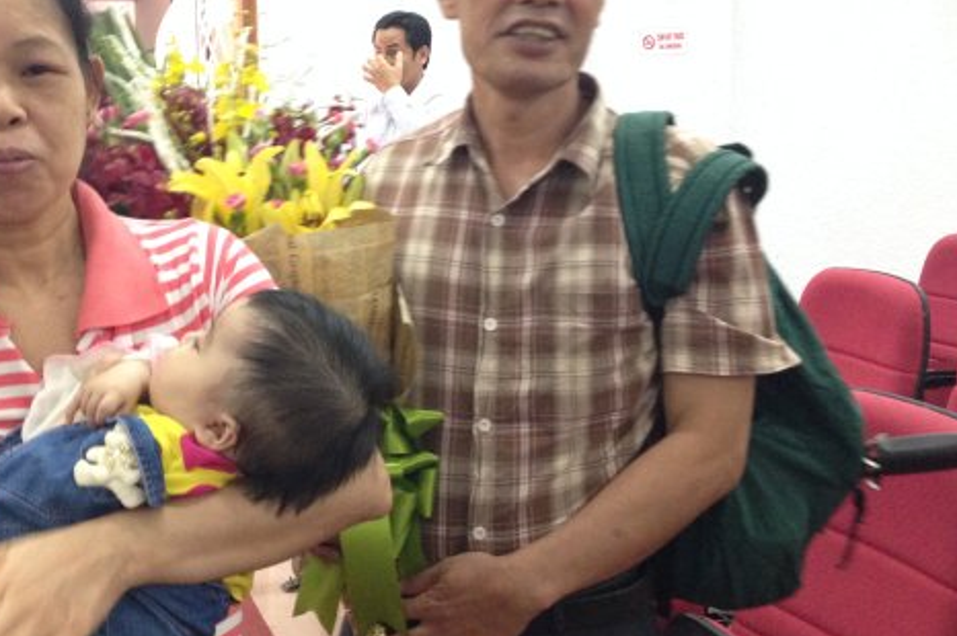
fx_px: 1302
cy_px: 279
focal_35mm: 49
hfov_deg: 39.9
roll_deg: +0.5
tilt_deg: -8.3
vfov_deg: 27.5
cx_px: 328
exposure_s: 1/15
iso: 320
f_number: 2.4
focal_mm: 4.12
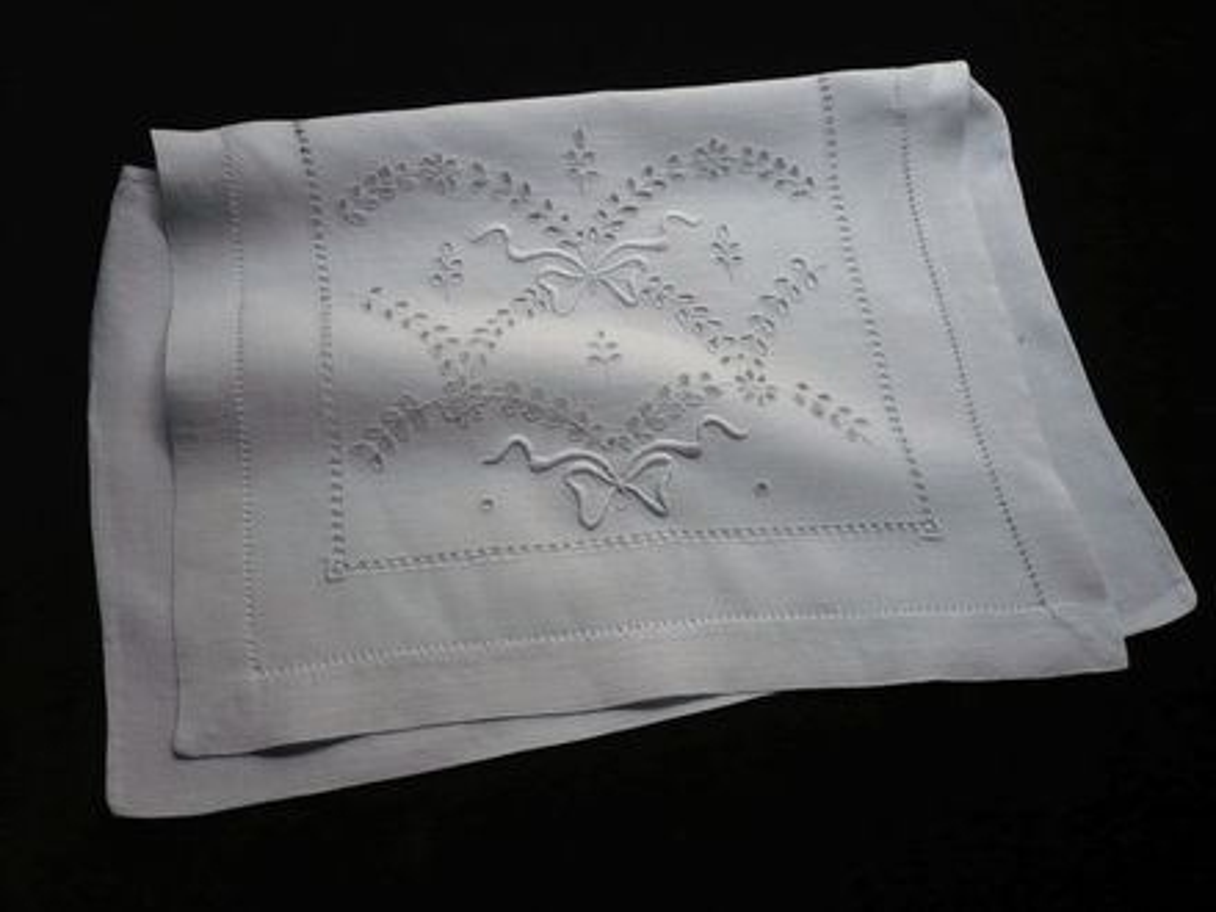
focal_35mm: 35
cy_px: 456
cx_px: 608
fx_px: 1229
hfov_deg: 52.6
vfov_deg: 40.7
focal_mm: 5.8
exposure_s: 1/200
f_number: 2.8
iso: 400
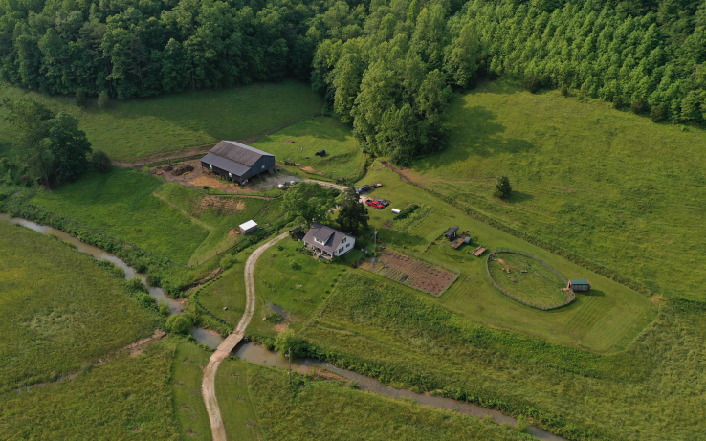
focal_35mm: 29
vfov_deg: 43.1
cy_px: 231
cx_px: 348
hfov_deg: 64.6
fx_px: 558
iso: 100
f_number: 4.5
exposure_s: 1/120
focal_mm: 10.26
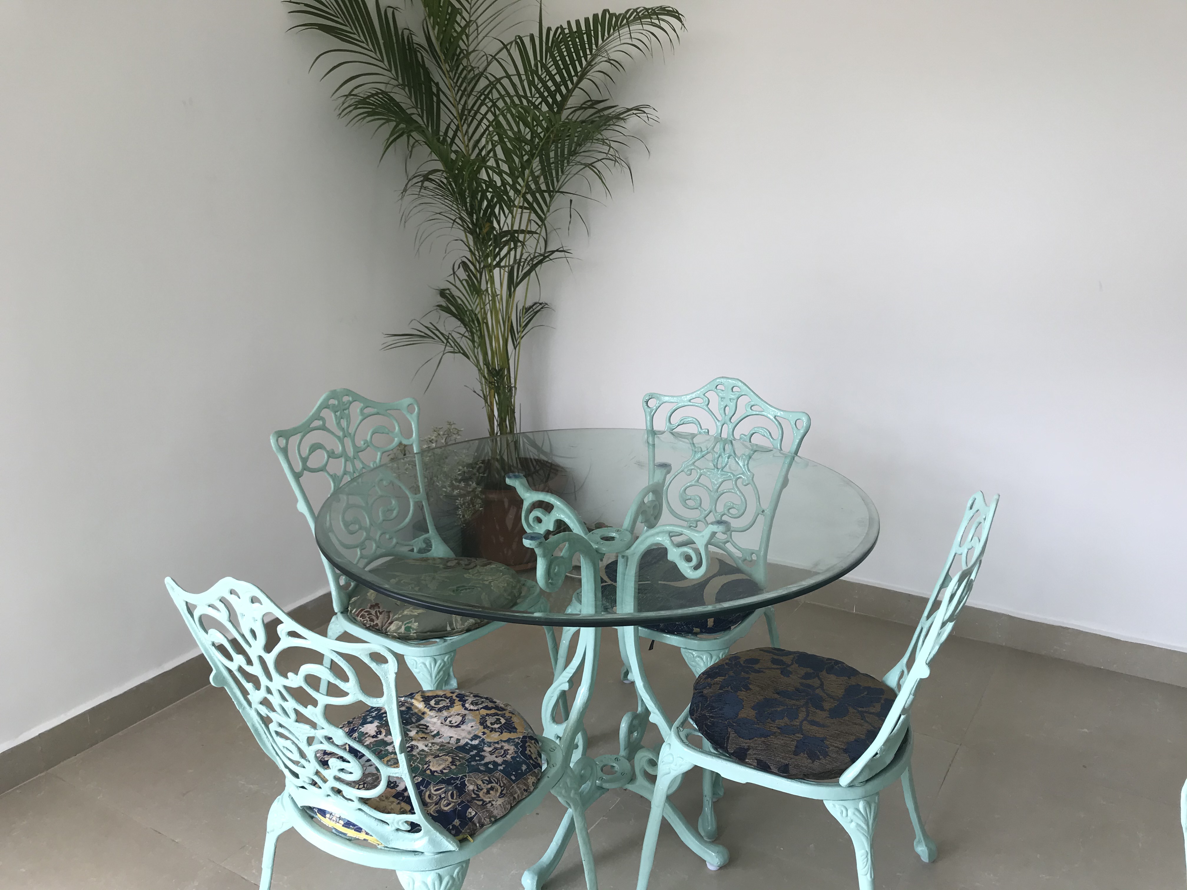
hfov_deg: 63.4
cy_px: 445
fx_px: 960
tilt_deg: -16.4
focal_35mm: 28
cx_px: 594
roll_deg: +0.7
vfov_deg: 49.7
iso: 20
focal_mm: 3.99
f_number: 1.8
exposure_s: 1/115
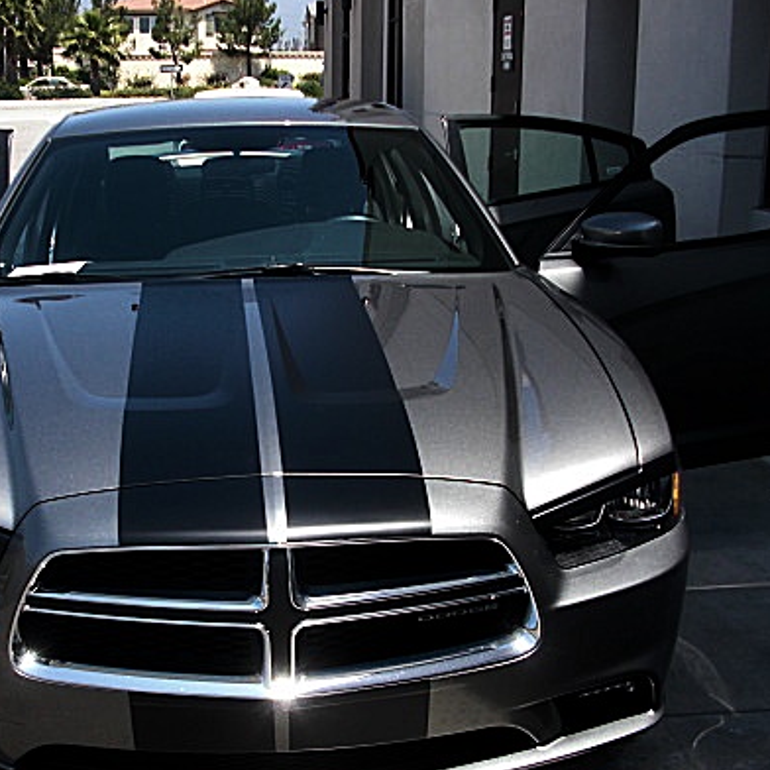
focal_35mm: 52
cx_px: 246
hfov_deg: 32.5
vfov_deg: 32.8
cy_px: 424
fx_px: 1309
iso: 50
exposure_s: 1/500
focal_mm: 6.3
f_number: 2.8
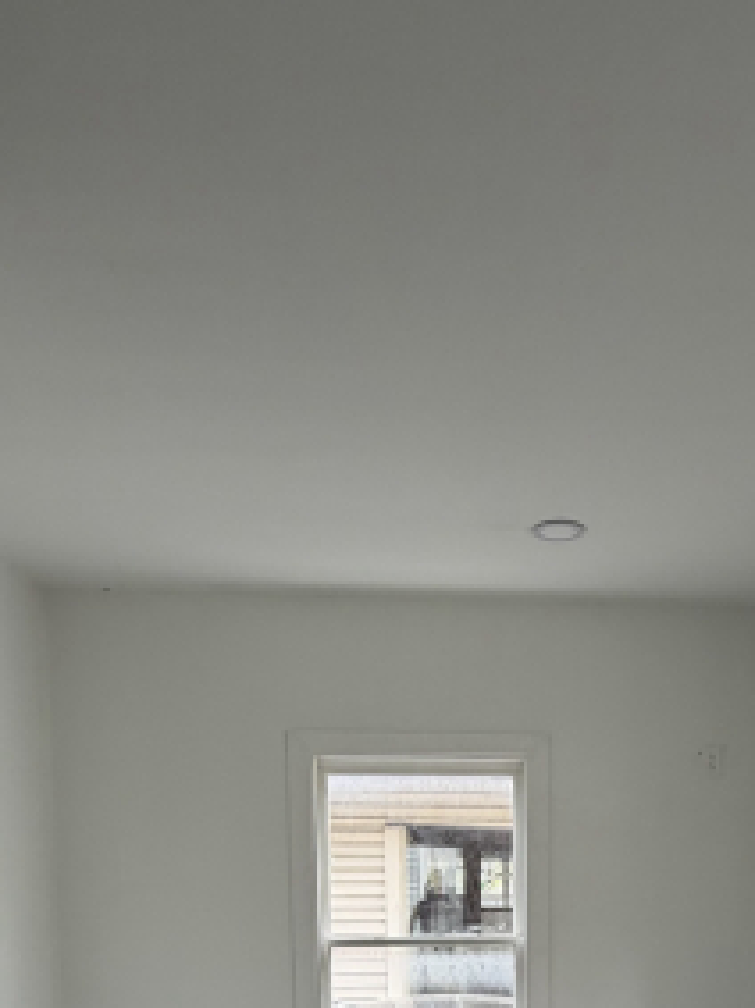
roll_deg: +0.3
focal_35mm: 33
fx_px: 960
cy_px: 996
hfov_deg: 41.9
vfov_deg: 46.8
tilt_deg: -6.3
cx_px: 545
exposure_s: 1/121
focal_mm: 2.22
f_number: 2.2
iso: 100
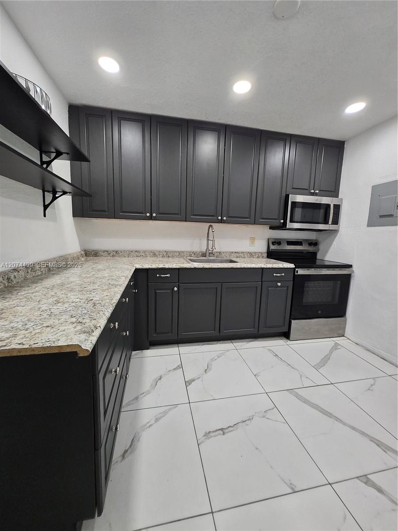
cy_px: 266
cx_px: 199
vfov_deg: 106.2
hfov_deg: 89.9
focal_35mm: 13
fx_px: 199
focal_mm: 1.7
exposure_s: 1/60
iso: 160
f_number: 2.2
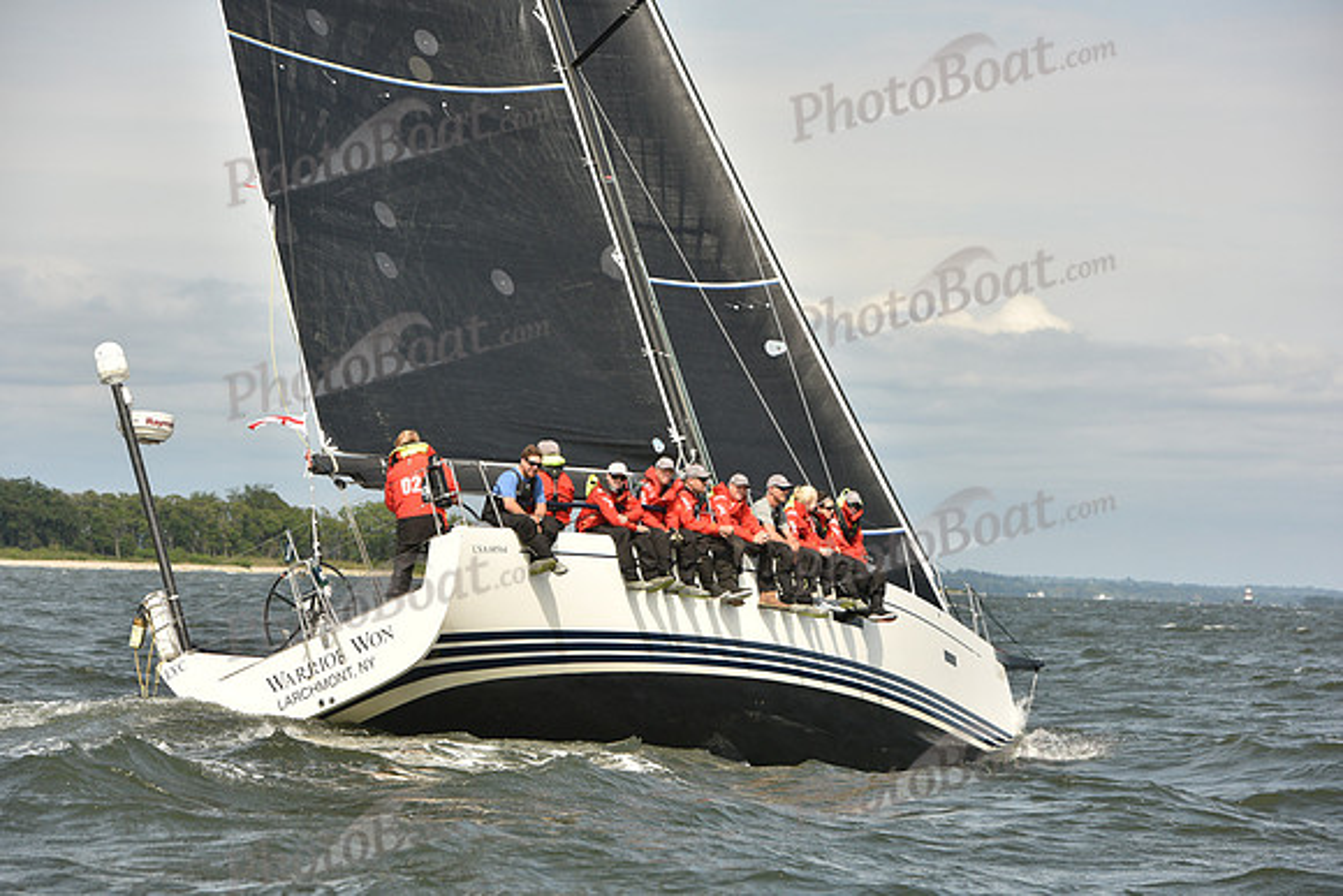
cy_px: 448
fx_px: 5037
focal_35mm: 135
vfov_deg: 10.2
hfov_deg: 15.2
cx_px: 672
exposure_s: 1/1600
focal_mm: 135
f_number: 8
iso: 320
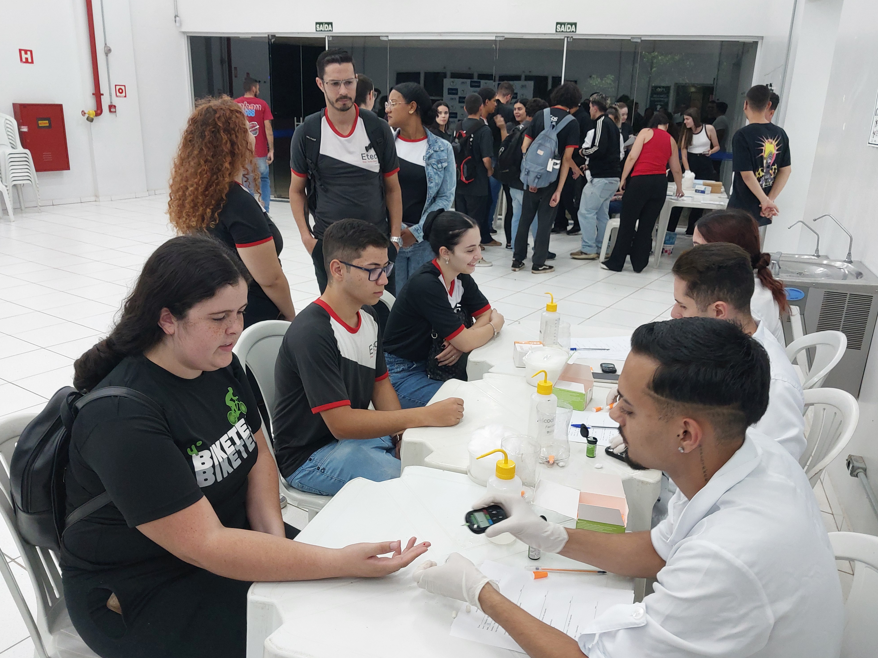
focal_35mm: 31
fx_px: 786
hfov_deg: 58.3
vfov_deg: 45.4
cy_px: 335
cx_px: 448
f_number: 1.8
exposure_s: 1/60
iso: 160
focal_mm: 4.6
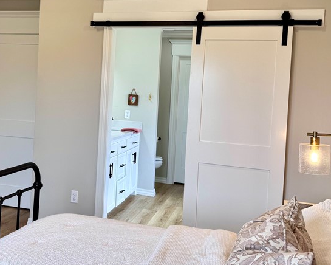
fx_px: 431
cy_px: 96
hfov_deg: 41.3
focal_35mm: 44
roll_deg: -3.0
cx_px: 103
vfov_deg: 33.9
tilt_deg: -1.7
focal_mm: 6.76
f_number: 1.78
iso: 64
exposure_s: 1/152
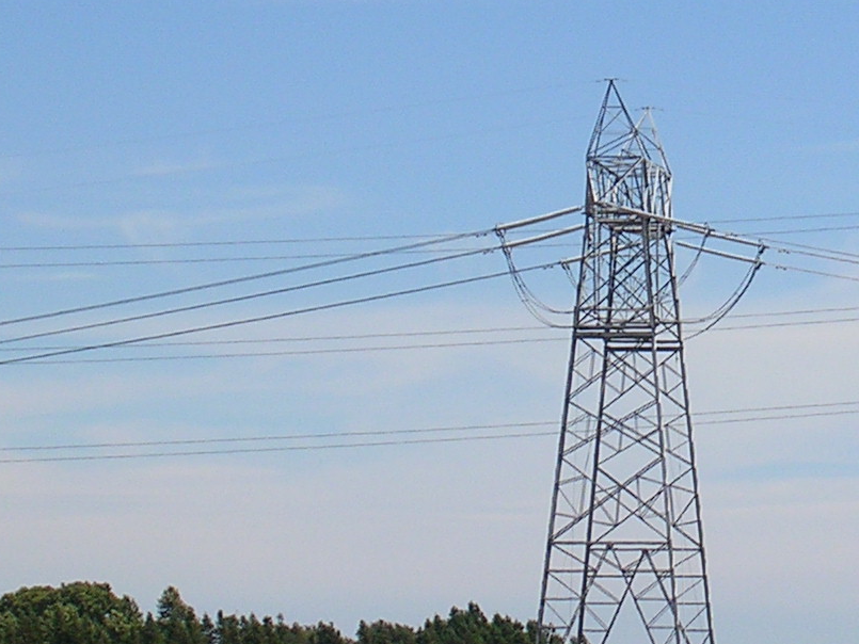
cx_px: 842
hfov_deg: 7.4
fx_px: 6627
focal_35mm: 267
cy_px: 276
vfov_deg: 5.6
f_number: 4.6
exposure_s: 1/650
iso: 50
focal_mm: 15.9
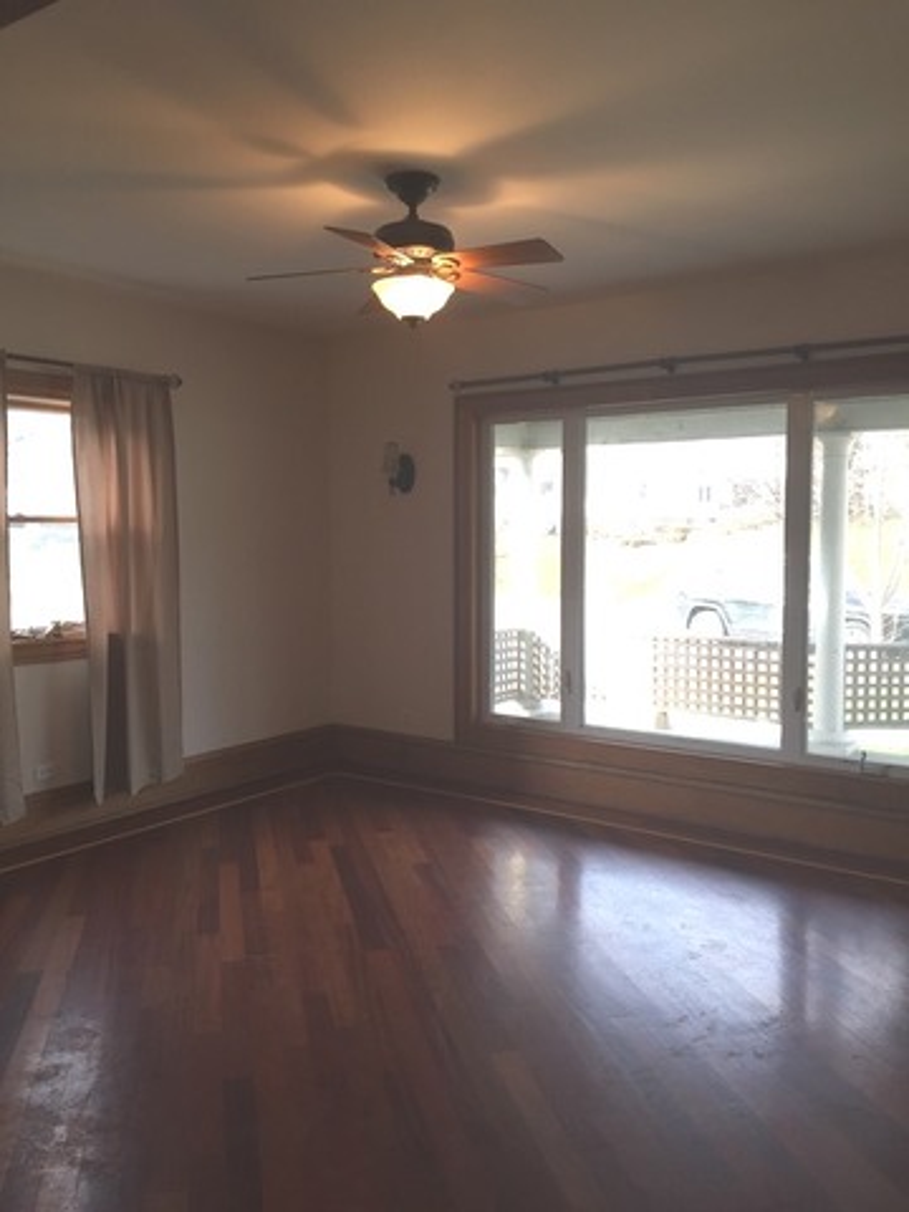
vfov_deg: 61.7
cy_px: 606
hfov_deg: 48.2
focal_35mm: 29
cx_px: 454
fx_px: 1015
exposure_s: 1/40
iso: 32
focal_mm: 4.15
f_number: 2.2
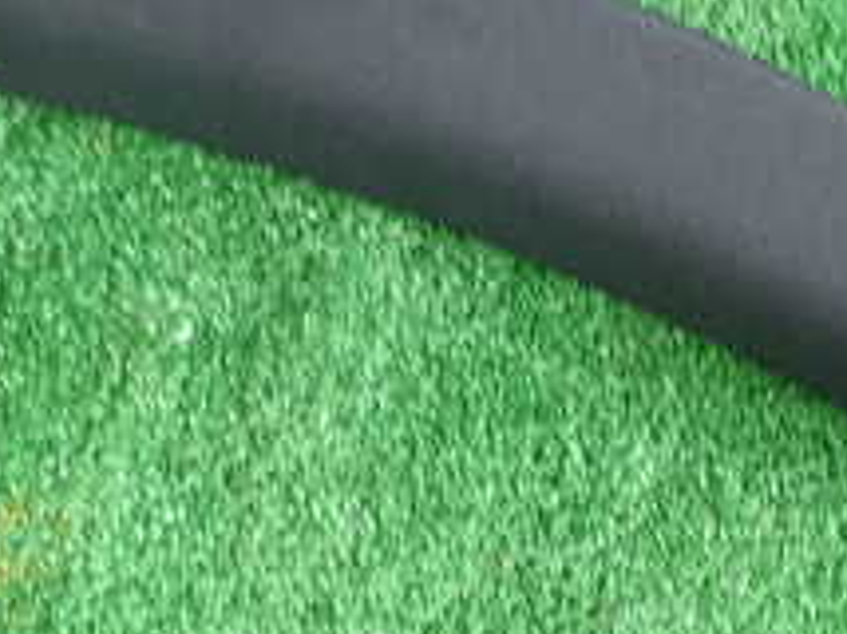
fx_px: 2469
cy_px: 380
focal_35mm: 101
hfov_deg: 19.3
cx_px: 689
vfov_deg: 14.6
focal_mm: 6.37
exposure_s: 1/40
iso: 250
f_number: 2.5
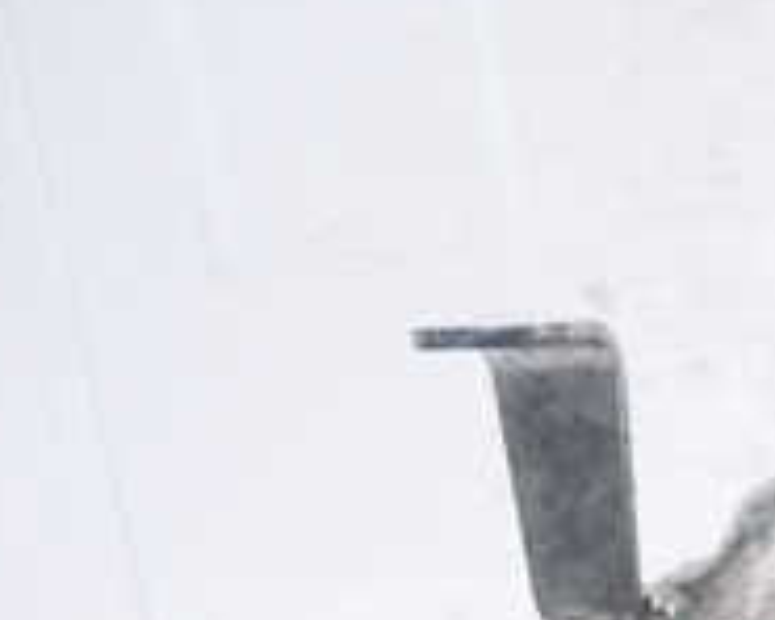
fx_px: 1858
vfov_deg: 17.2
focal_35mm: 81
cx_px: 1278
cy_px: 913
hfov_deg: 19.4
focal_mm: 12
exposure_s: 1/125
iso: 2500
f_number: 3.5
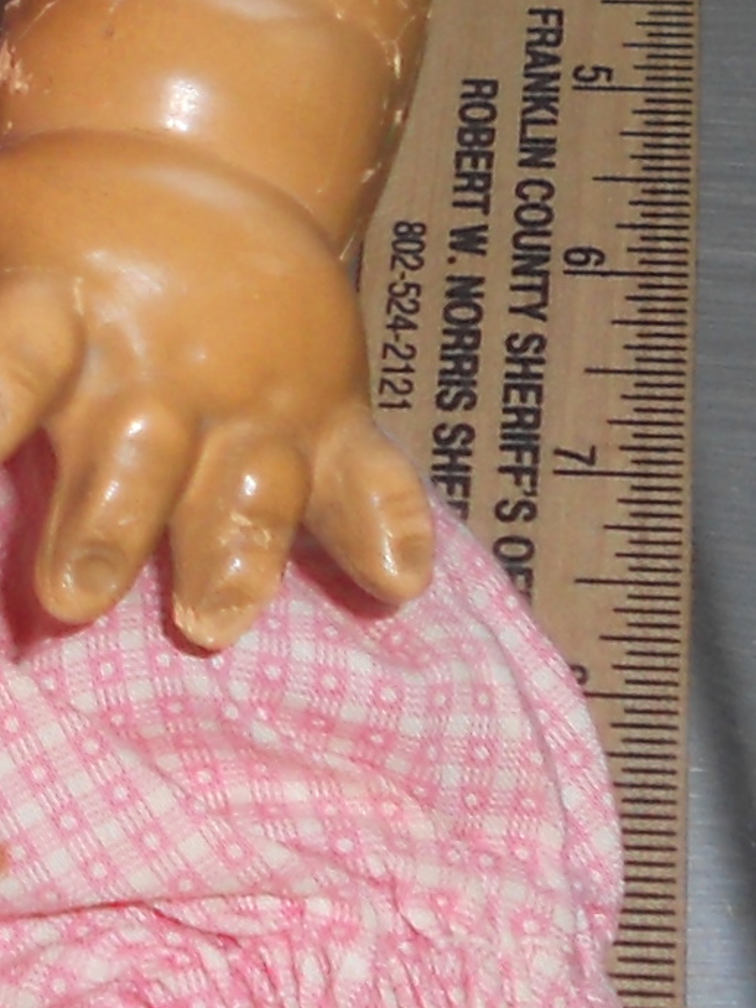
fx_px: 5416
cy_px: -377
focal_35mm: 186
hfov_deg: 7.8
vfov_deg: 10.4
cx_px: -486
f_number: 3.5
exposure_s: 1/25
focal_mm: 5.8
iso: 80
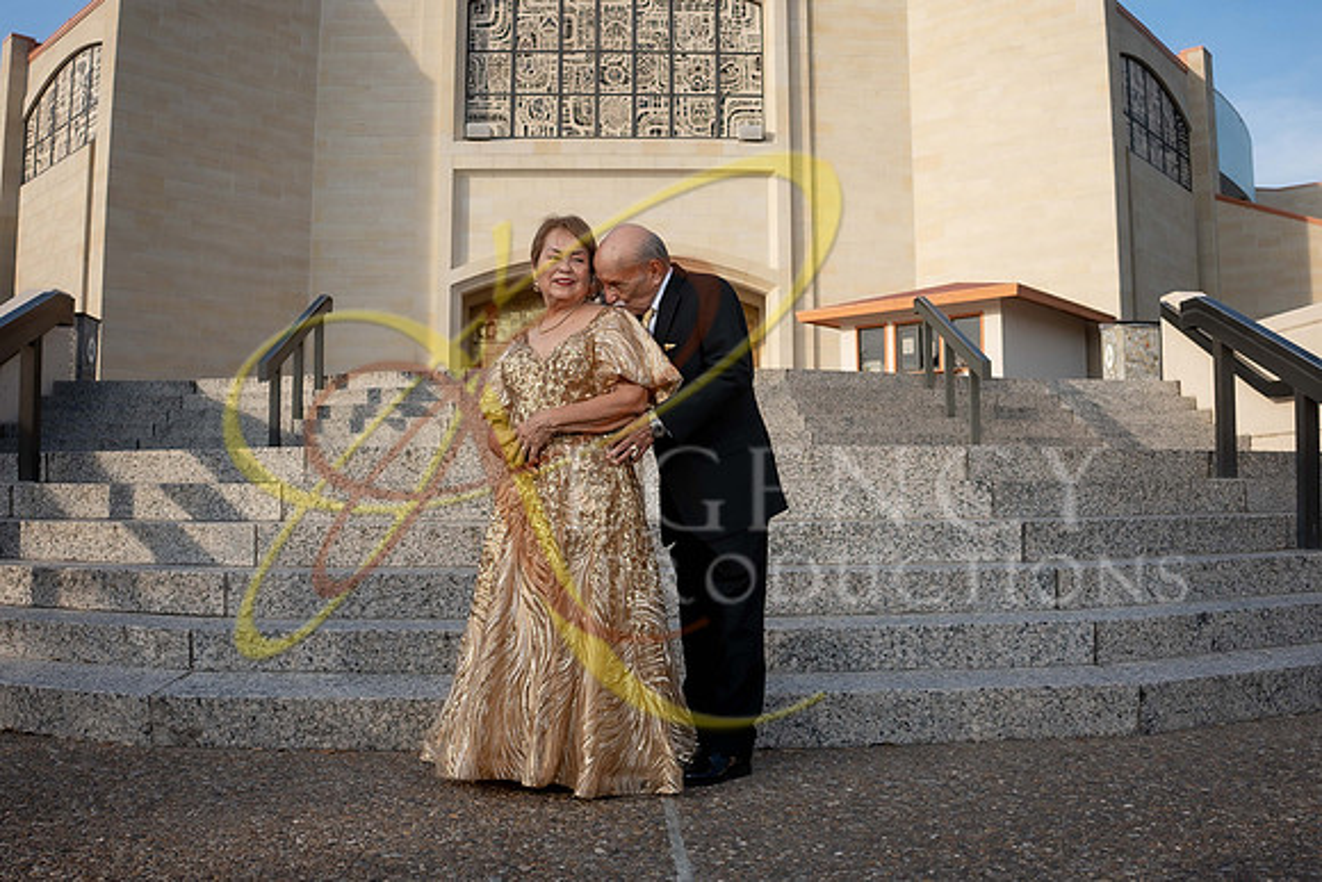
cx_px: 661
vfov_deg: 43.6
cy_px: 441
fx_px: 1102
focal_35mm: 30
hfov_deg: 61.9
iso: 200
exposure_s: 1/2000
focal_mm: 20
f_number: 2.8
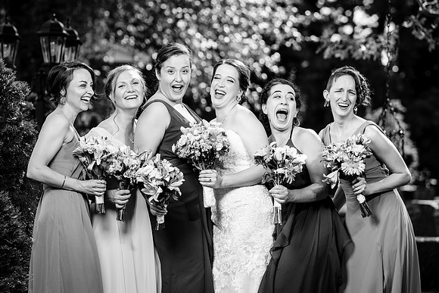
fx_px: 2057
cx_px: 222
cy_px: 158
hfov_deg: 12.2
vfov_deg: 8.1
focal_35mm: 169
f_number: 4
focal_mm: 140
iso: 50
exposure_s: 1/200
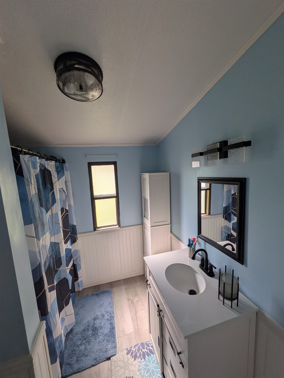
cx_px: 142
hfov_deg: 85.7
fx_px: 153
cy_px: 189
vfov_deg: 102.1
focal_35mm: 14
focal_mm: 1.83
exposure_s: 1/158
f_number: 2.2
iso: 53
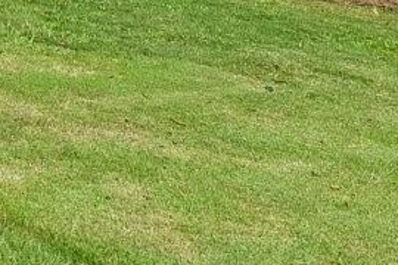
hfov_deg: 10.2
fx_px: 1172
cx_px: -921
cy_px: -244
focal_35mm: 106
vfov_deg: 11.7
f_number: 8
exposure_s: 1/320
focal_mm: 14
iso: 100
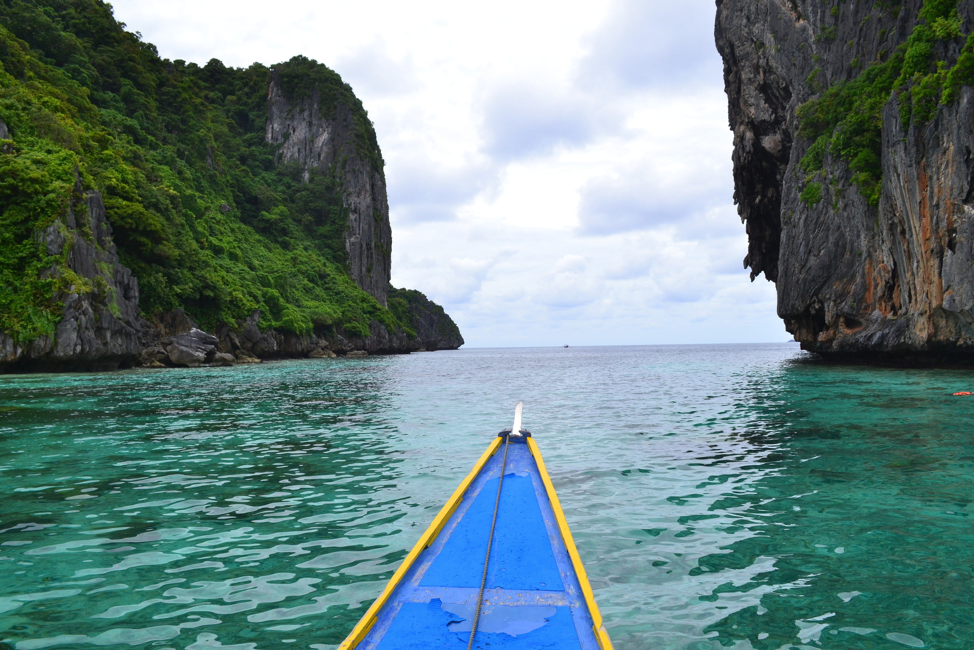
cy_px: 325
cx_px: 487
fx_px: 730
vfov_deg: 47.9
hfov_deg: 67.4
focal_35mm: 27
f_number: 11
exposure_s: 1/400
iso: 400
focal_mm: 18
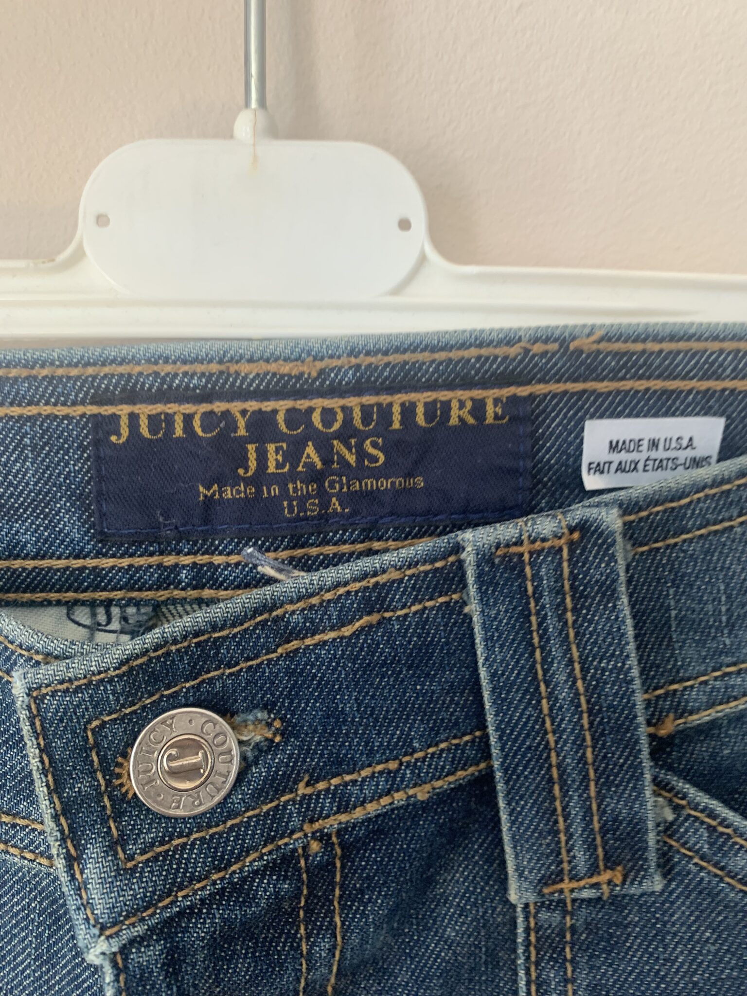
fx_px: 748
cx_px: 374
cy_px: 498
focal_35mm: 26
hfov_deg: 53.1
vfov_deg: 67.3
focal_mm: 4.25
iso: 100
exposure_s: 1/60
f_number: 1.8
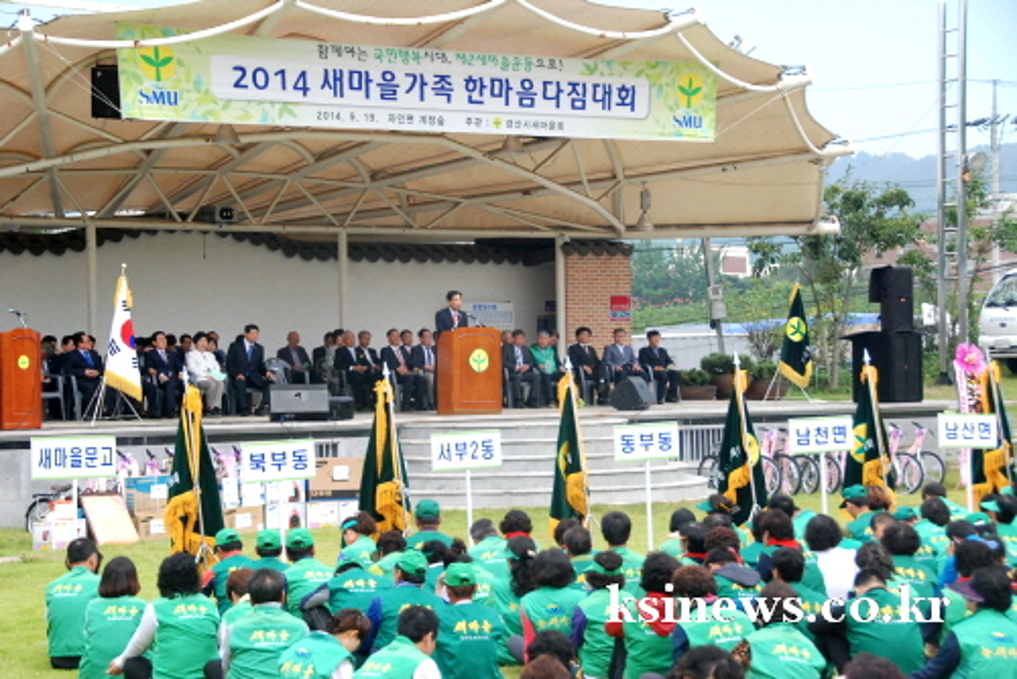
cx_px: 508
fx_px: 2374
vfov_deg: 16.3
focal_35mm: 84
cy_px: 340
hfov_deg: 24.2
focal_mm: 56
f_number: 7.1
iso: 800
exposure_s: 1/800
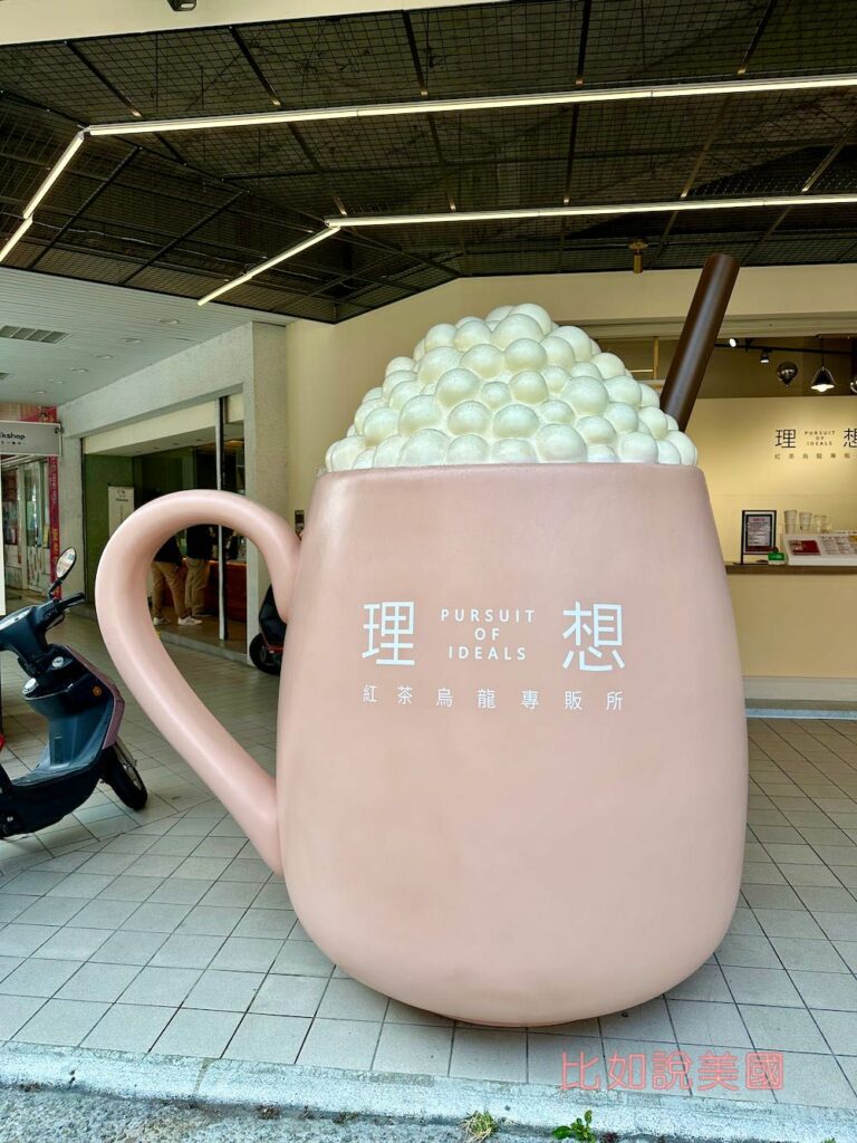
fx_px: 792
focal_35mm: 24
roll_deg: -0.7
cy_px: 572
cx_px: 428
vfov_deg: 71.6
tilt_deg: -4.0
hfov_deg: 56.8
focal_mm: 6.86
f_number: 1.78
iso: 80
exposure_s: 1/1119
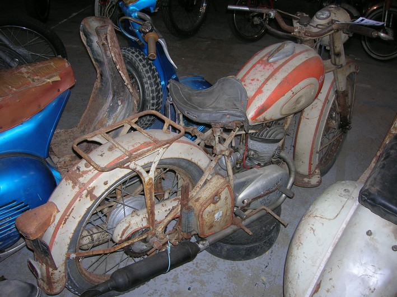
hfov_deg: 54.0
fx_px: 390
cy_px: 148
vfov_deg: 41.8
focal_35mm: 34
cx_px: 198
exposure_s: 1/60.1
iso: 70
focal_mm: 5.7
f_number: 2.9
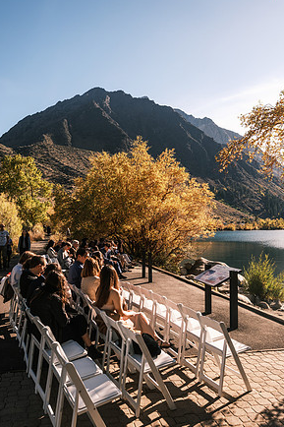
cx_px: 142
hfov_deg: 46.4
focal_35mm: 28
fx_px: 332
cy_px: 215
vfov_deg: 65.5
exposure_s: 1/850
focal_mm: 18
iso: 125
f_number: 3.6
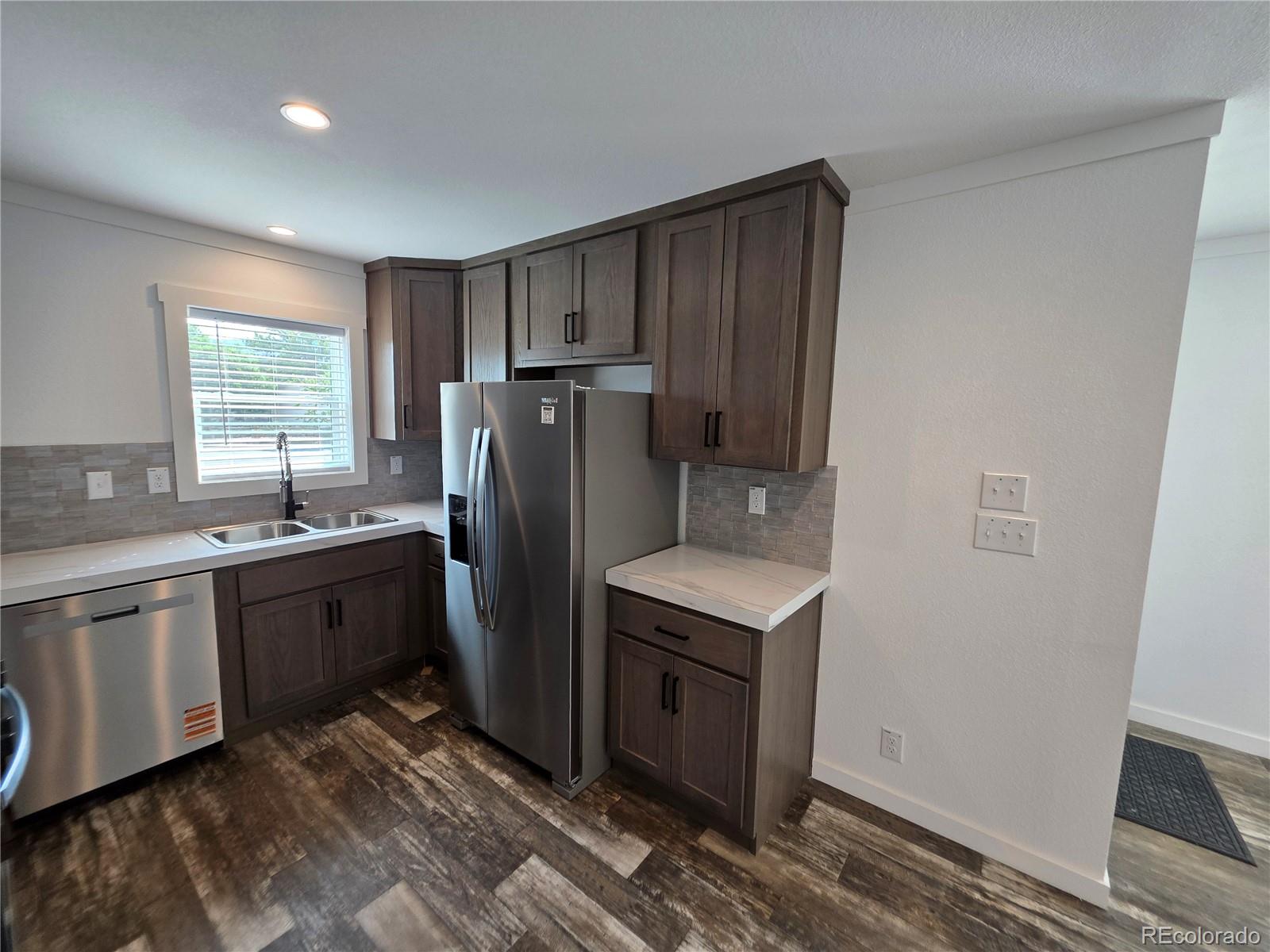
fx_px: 477
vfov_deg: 89.9
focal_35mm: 13
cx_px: 635
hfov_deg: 106.2
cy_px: 476
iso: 80
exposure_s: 1/120
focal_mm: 2.2
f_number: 1.9
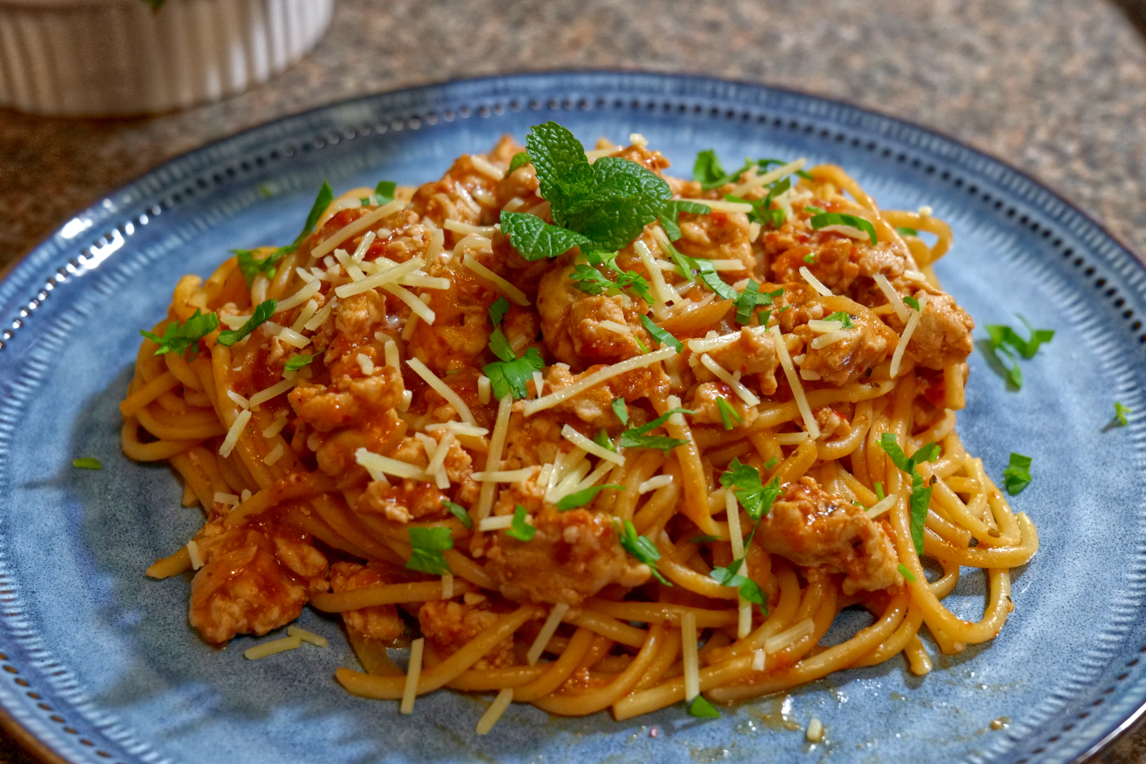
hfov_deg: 33.4
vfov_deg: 22.6
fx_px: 1910
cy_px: 382
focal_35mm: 60
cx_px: 573
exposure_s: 1/60
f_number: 7.1
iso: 6400
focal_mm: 60
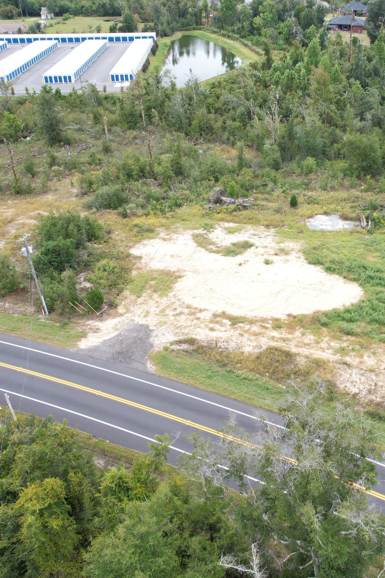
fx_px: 545
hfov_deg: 38.0
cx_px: 283
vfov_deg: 55.8
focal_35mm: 34
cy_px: 285
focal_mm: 8.38
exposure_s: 1/640
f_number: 2.8
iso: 120
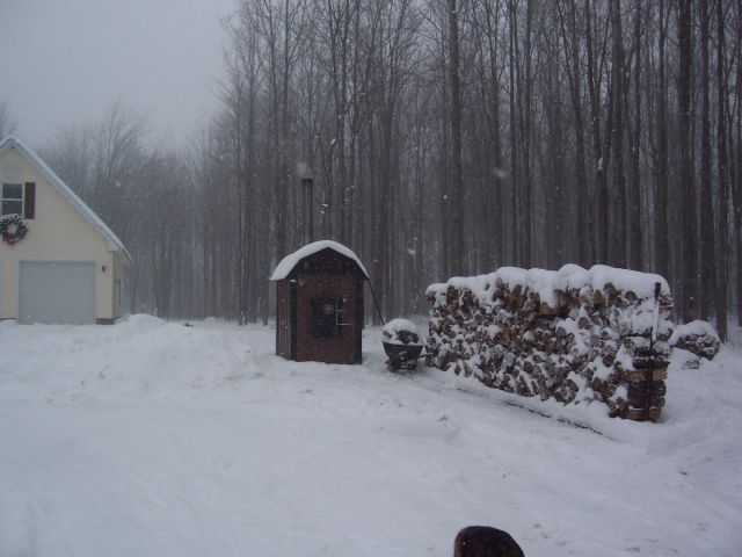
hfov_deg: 55.4
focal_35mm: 33
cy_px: 278
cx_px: 371
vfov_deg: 42.9
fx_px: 707
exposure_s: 1/500
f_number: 4
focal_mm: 5.5
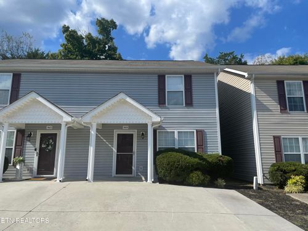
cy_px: 116
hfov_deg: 67.3
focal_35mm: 26
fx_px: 231
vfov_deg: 53.1
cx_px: 154
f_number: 1.6
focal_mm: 4.2
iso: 32
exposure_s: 1/3861
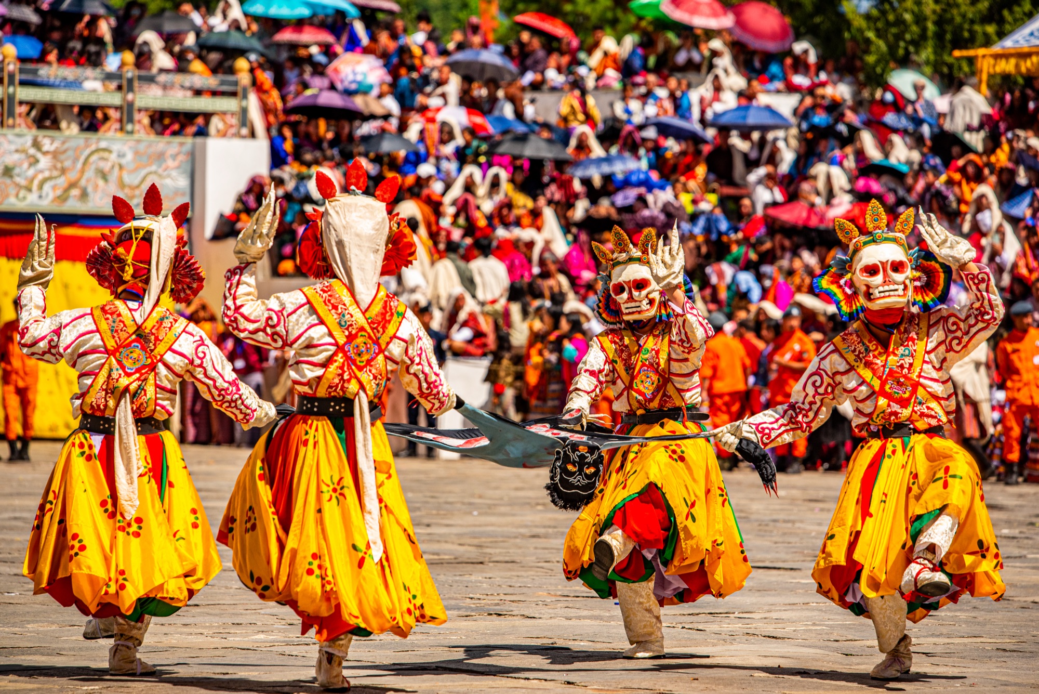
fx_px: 5774
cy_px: 347
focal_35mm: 200
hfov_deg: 10.3
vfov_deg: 6.9
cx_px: 520
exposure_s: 1/1600
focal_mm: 200
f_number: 5
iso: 400
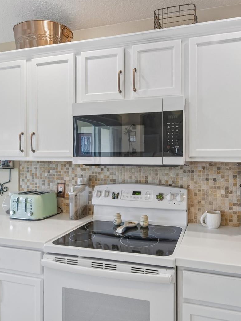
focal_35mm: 25
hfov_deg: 54.3
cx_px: 150
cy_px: 160
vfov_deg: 69.4
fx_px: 232
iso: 400
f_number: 8
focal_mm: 17
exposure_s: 1/13
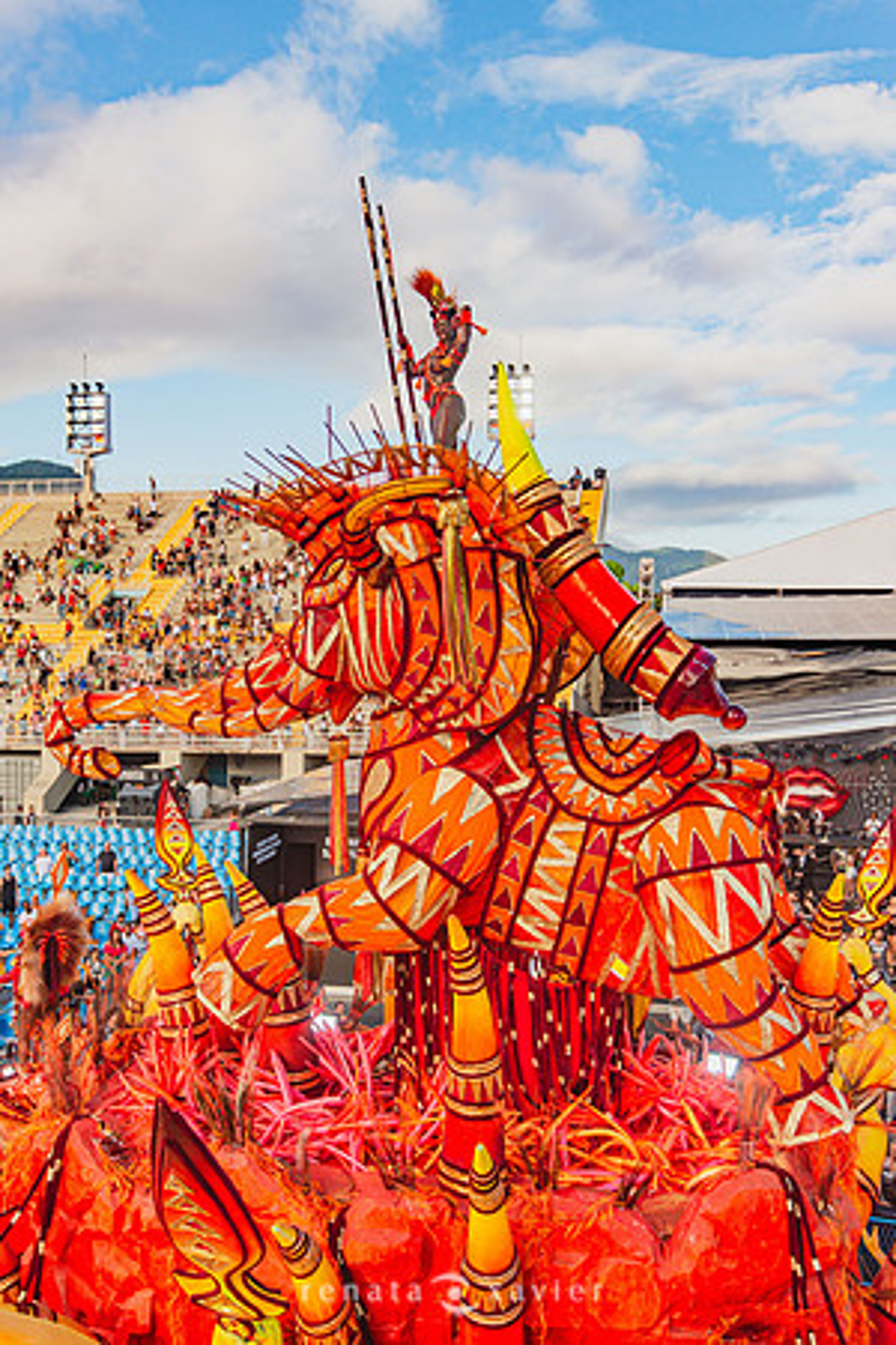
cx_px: 448
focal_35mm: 32
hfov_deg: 41.1
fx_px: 1195
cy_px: 672
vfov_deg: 58.7
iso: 200
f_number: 4
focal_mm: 32
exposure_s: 1/3200
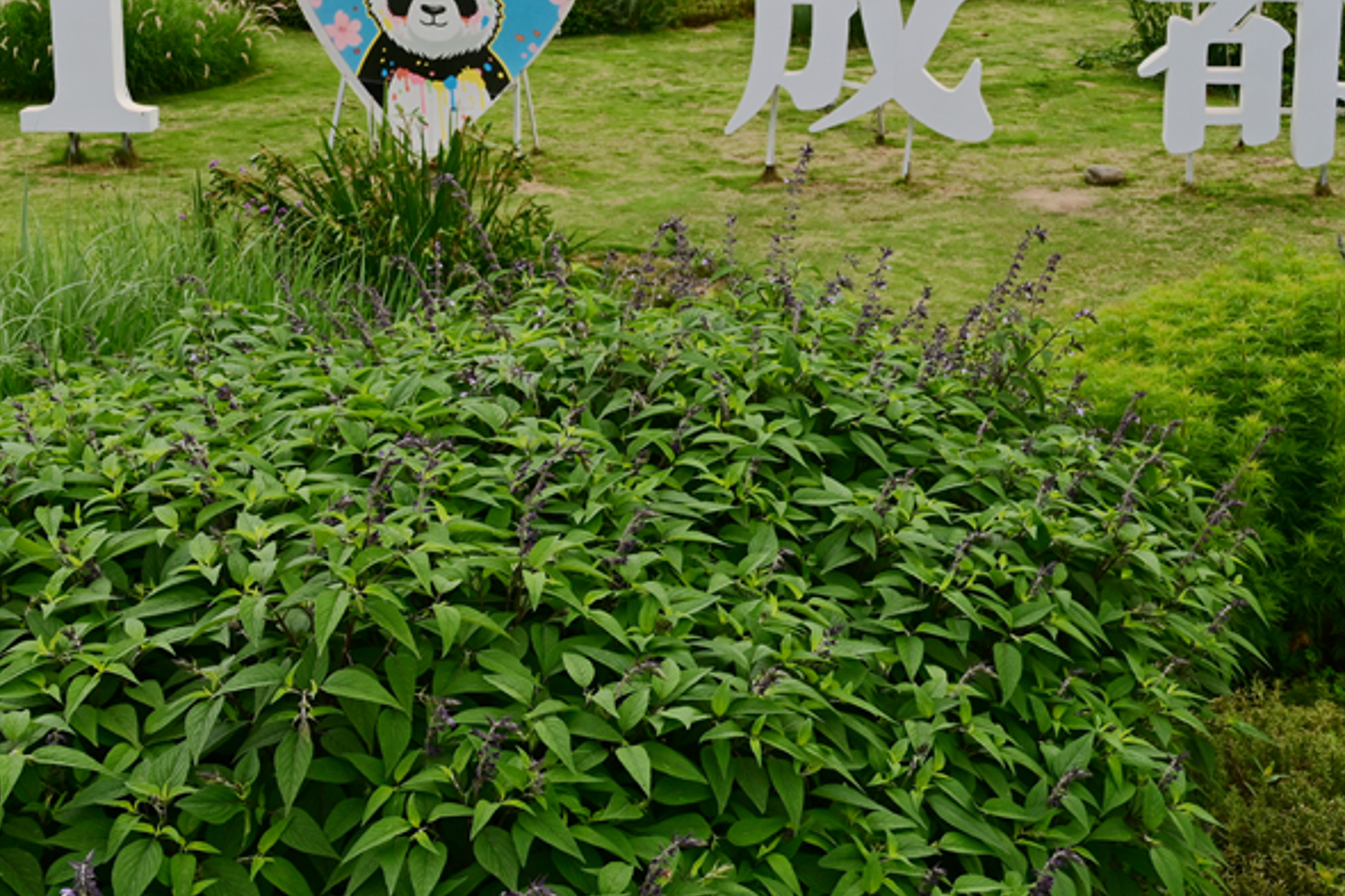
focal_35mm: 59
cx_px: 725
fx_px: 2204
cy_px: 119
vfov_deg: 22.5
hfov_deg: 33.9
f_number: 11
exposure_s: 1/125
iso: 200
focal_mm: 29
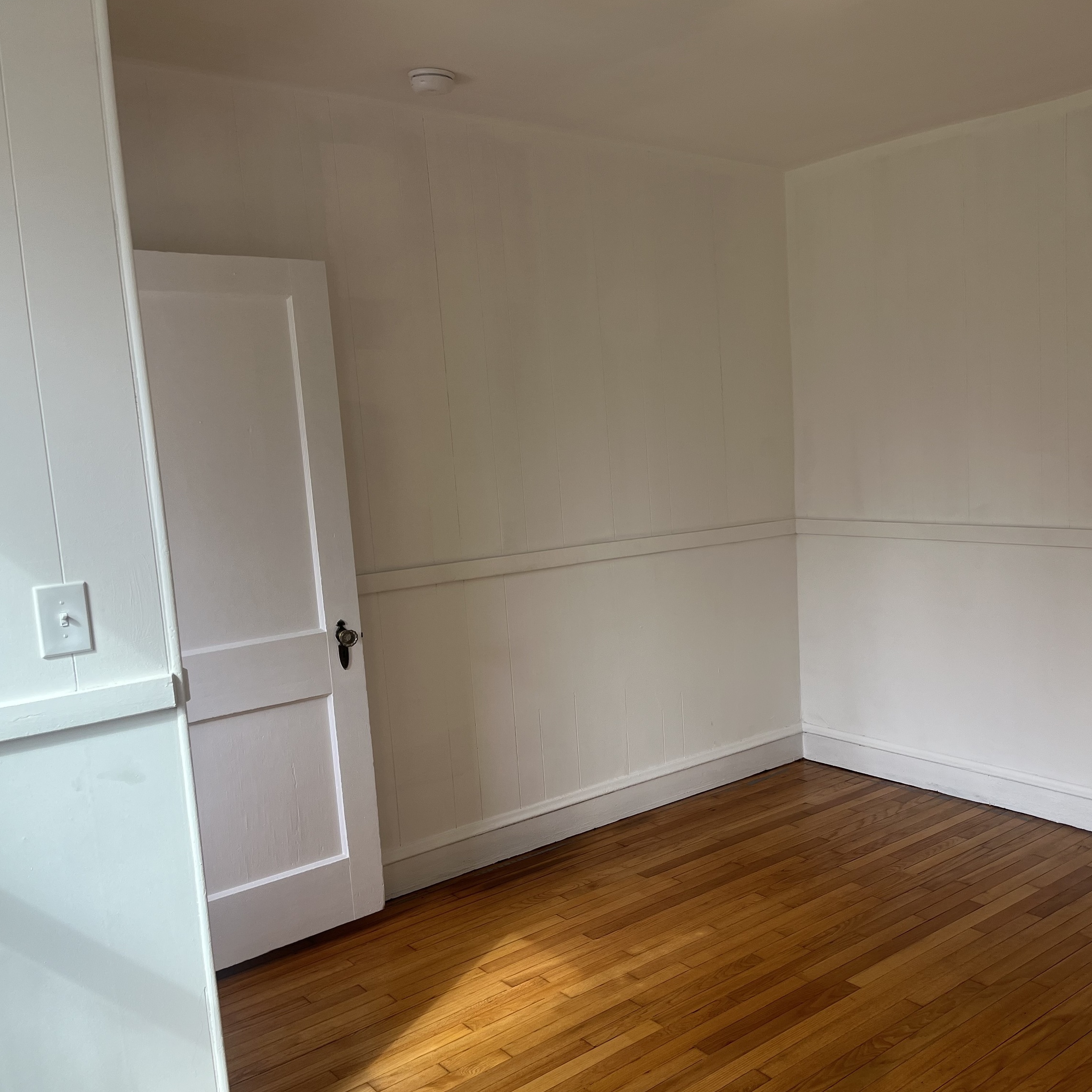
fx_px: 1106
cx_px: 702
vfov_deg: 52.5
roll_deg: +4.0
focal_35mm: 31
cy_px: 548
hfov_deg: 51.8
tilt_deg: -7.9
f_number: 1.6
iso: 32
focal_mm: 5.1
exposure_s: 1/130
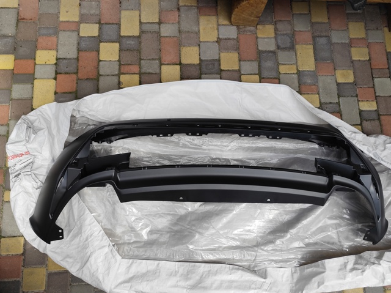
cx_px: 196
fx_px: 260
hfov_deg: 74.0
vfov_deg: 58.8
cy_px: 146
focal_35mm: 23
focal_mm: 6.19
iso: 50
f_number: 1.65
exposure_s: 1/520
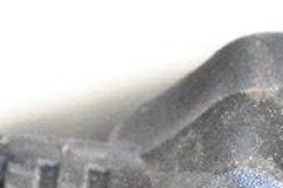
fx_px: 2331
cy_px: 304
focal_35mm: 297
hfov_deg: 6.9
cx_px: 295
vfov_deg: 4.6
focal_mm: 55
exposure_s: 1/60
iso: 25600
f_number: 5.6
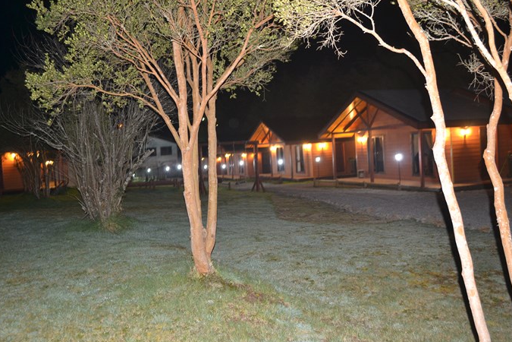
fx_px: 455
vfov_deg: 41.1
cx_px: 247
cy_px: 158
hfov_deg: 58.7
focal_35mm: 32
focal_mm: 18
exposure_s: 1/5
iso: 800
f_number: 3.5
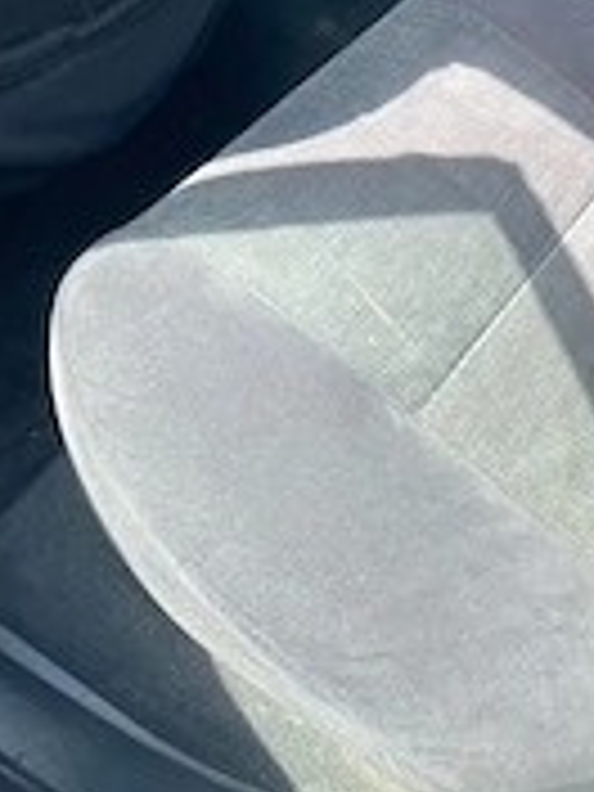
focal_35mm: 59
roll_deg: -11.4
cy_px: 63
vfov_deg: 31.0
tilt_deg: -40.2
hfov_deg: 24.0
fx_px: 1350
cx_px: 558
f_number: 1.6
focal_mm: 4.2
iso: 32
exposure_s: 1/331
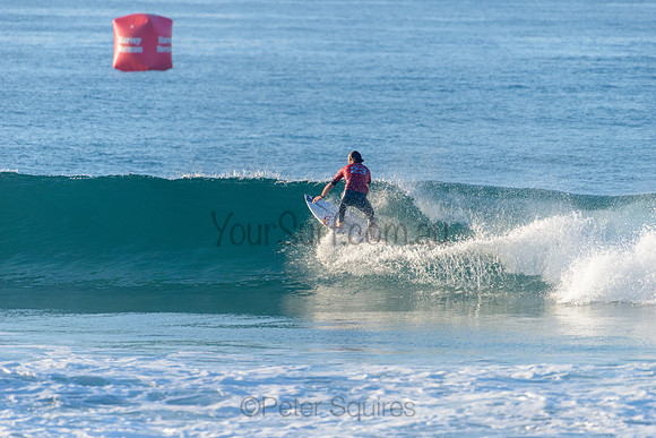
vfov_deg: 2.8
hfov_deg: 4.1
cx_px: 328
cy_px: 219
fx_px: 9115
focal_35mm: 500
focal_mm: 500
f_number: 5.6
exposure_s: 1/2000
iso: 360
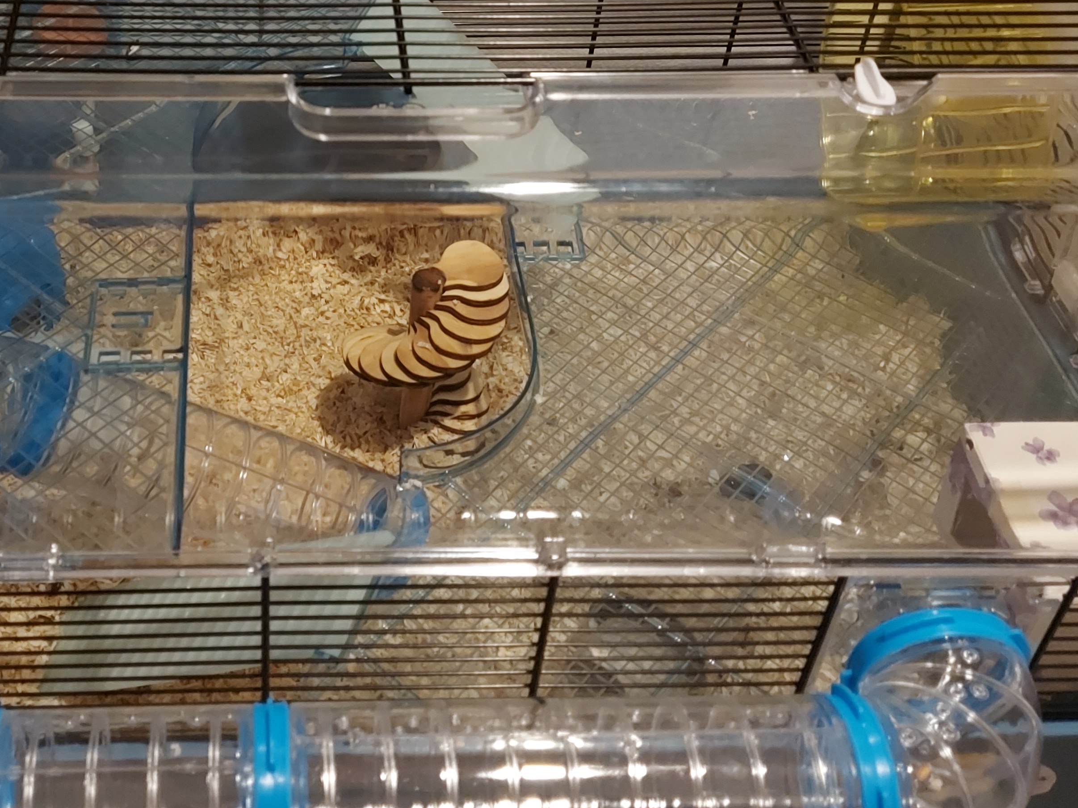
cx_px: 275
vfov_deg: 31.1
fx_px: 1432
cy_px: 226
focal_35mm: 46
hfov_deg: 40.1
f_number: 1.8
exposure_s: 1/20
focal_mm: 5.23
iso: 1000
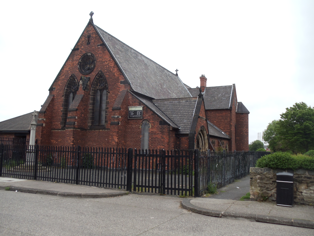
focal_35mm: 44
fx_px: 399
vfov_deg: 32.9
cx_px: 157
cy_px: 118
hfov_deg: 42.9
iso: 100
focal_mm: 6
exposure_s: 1/30
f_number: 3.5
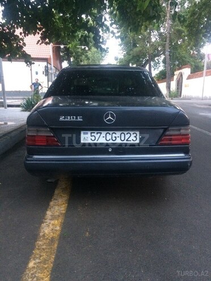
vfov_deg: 61.7
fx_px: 236
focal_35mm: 29
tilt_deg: -14.2
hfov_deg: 48.2
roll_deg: -0.9
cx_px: 106
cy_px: 140
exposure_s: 1/20
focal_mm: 4.15
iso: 250
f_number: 2.2
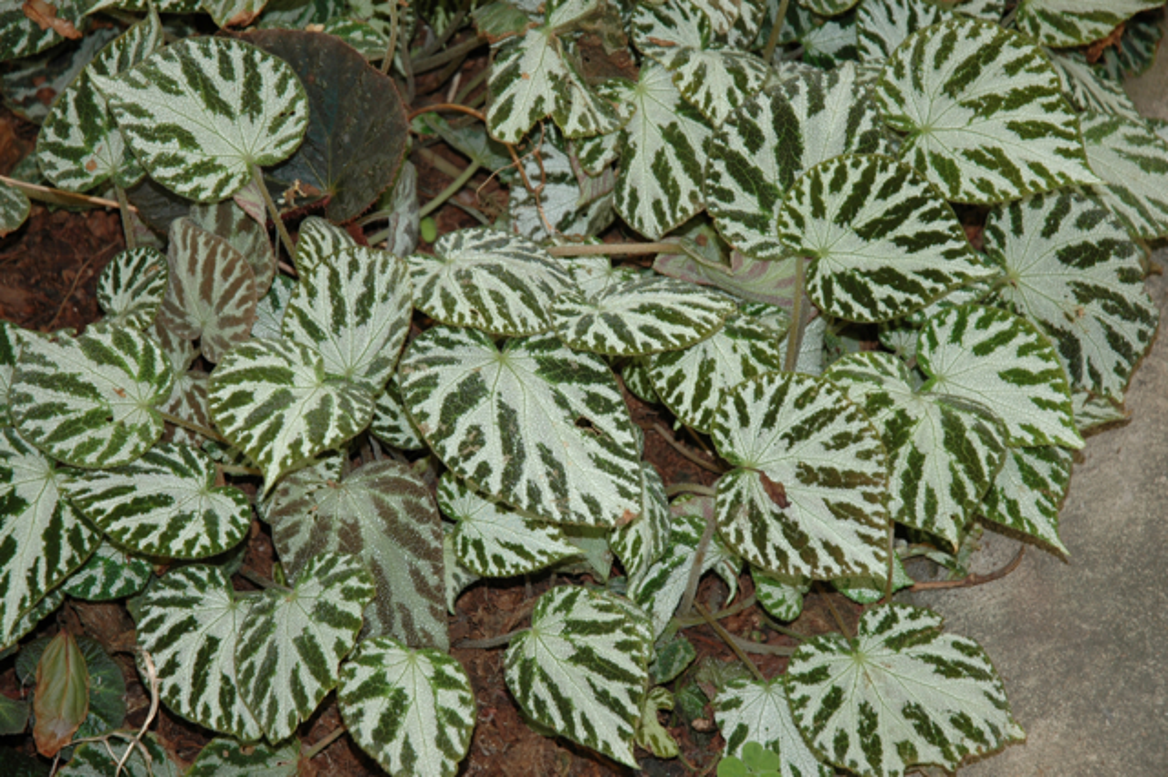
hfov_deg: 21.9
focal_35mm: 93
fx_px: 3016
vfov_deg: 14.7
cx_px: 584
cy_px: 388
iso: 200
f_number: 4.5
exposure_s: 1/60
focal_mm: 62
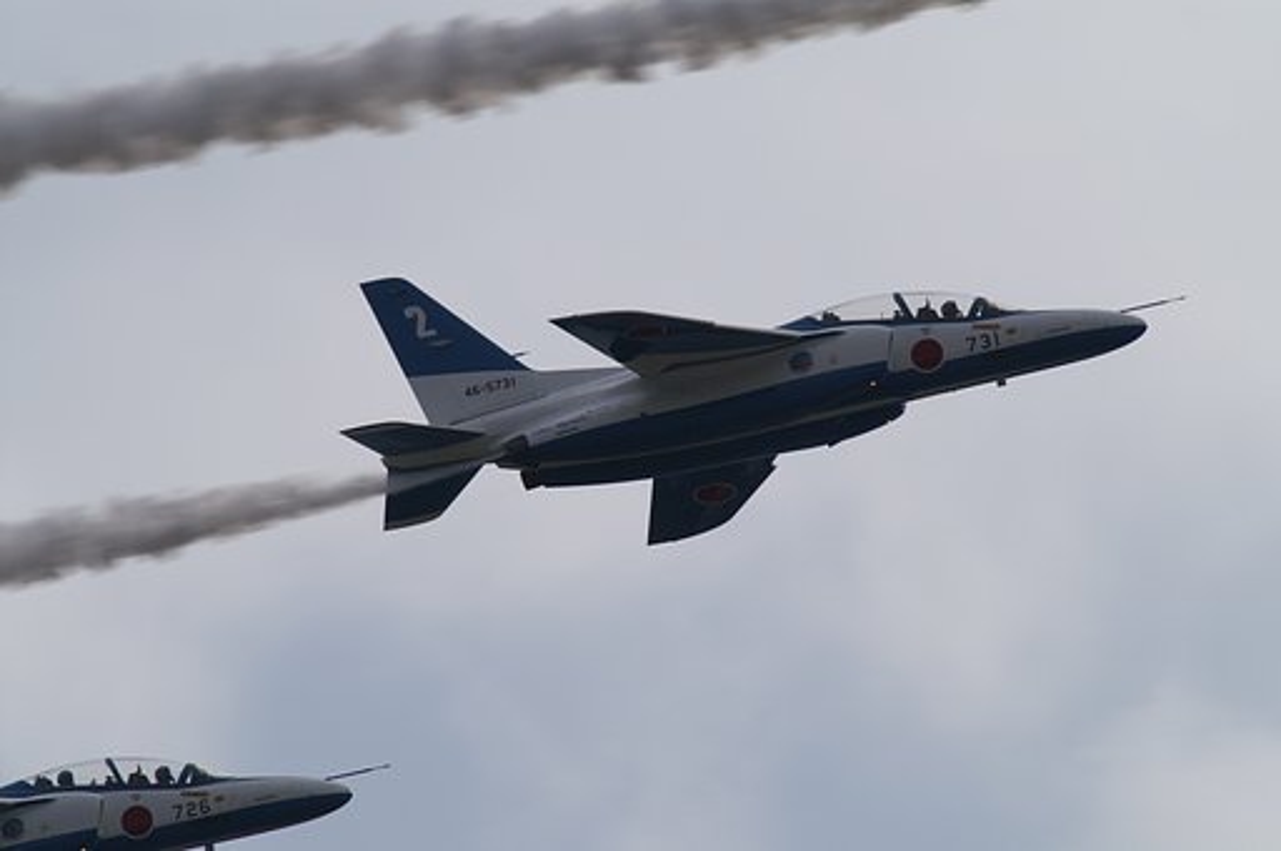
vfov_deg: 1.6
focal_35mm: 840
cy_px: 426
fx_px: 29852
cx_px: 640
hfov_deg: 2.5
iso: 100
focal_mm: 560
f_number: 11
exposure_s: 1/350
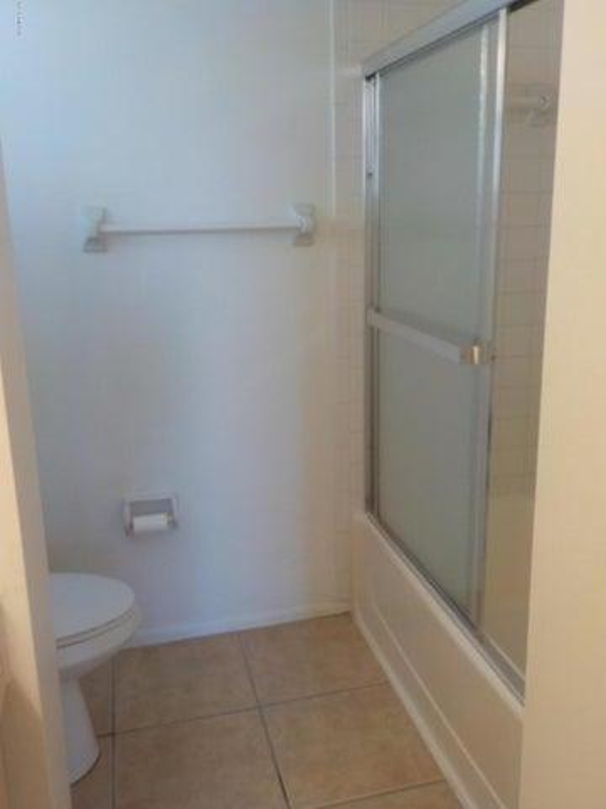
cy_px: 404
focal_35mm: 30
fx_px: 700
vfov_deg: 60.0
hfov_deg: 46.8
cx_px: 303
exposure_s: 1/30
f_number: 3.3
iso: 220
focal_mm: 4.1
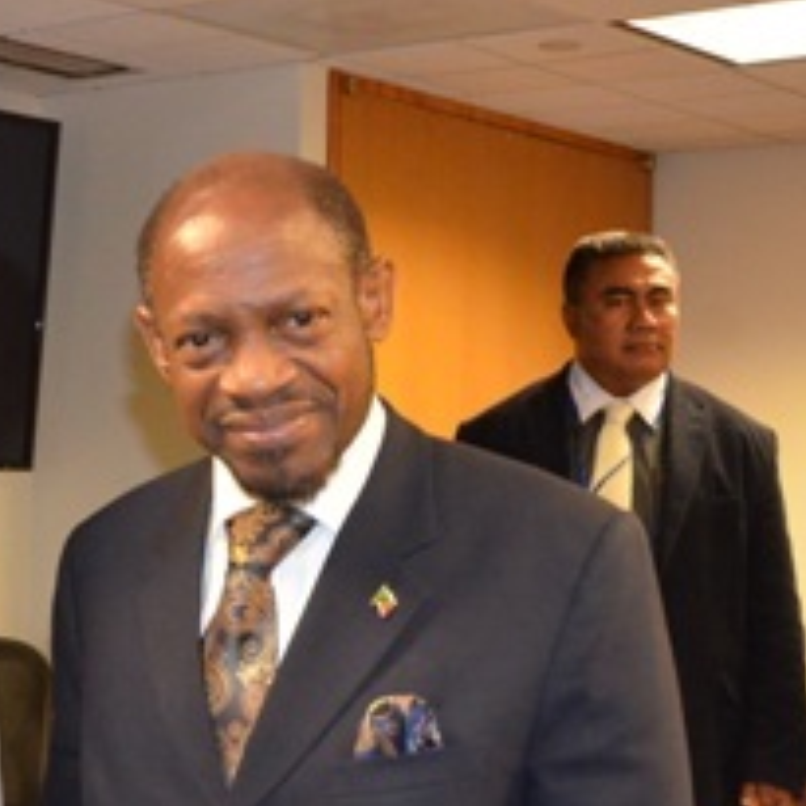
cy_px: 484
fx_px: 2195
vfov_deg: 20.8
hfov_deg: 19.5
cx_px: -185
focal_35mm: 83
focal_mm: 21
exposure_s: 1/60
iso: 3200
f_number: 7.1
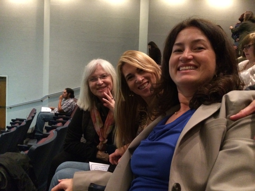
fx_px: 214
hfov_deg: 61.7
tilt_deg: -3.0
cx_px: 128
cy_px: 96
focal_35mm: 29
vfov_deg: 48.2
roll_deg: -2.6
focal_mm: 4.15
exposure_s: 1/15
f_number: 2.2
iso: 800
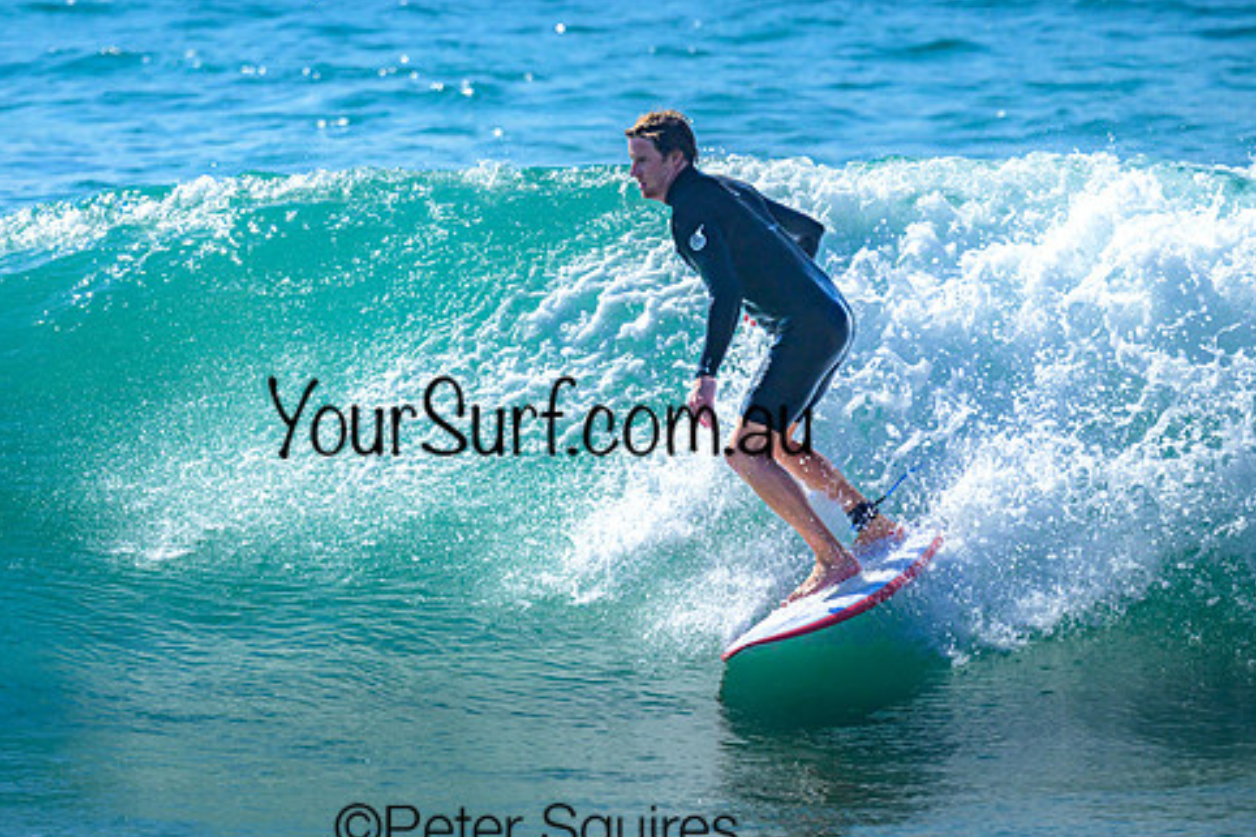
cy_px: 206
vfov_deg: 1.0
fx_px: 46209
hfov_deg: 1.6
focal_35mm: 1325
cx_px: 475
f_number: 6.3
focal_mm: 800
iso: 280
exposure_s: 1/3200
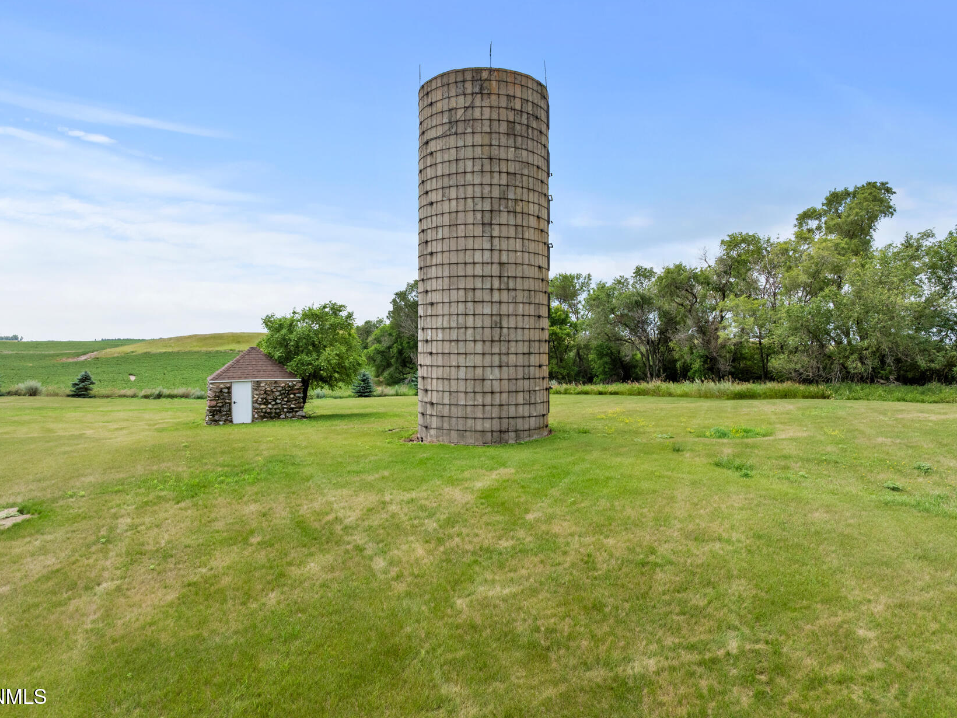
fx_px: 691
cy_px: 357
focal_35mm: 25
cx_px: 470
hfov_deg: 69.4
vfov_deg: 54.9
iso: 200
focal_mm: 12.29
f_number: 5.6
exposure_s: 1/320
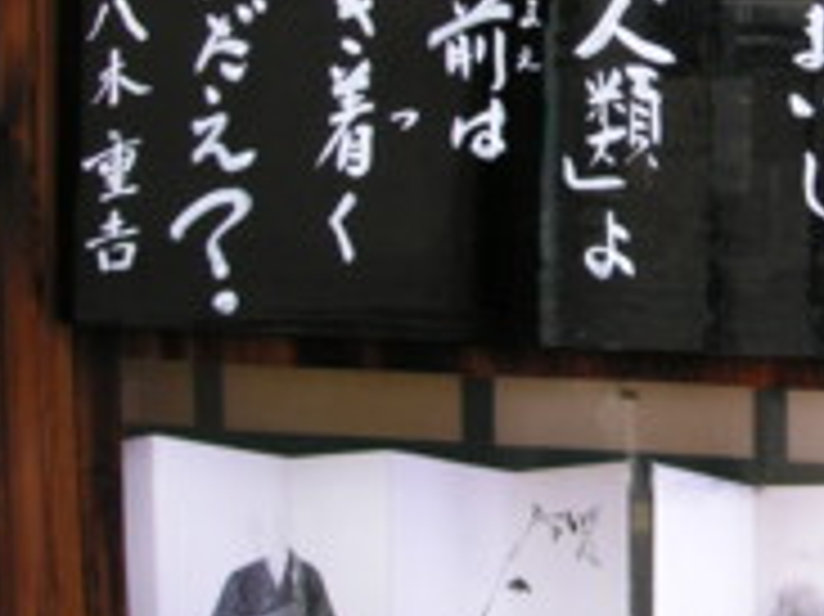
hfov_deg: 20.9
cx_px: 806
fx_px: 2165
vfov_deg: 16.0
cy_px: 72
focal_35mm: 91
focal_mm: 6.1
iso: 50
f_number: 2.8
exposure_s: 1/90
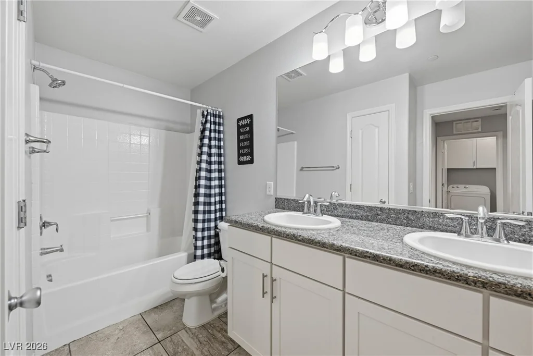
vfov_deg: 81.2
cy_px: 178
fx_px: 207
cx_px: 266
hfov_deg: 104.2
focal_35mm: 14
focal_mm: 14
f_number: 9
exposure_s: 1/250
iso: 800
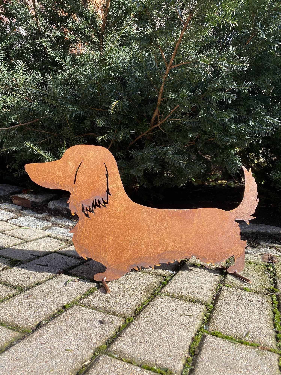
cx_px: 140
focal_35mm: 26
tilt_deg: -4.6
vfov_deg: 67.3
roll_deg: +6.2
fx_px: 281
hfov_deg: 53.1
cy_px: 188
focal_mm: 4.25
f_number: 1.8
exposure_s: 1/571
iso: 32
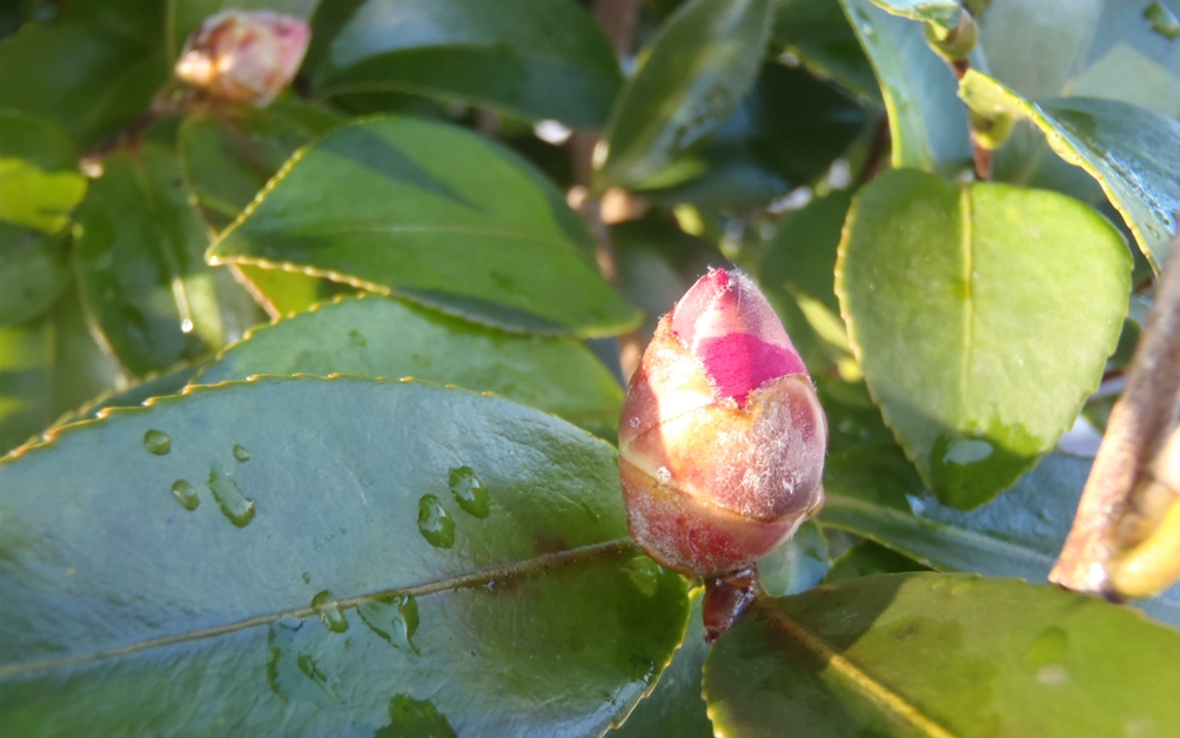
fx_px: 1287
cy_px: 407
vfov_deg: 32.0
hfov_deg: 49.3
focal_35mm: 40
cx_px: 601
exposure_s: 1/40
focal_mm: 6.64
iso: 160
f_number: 4.7
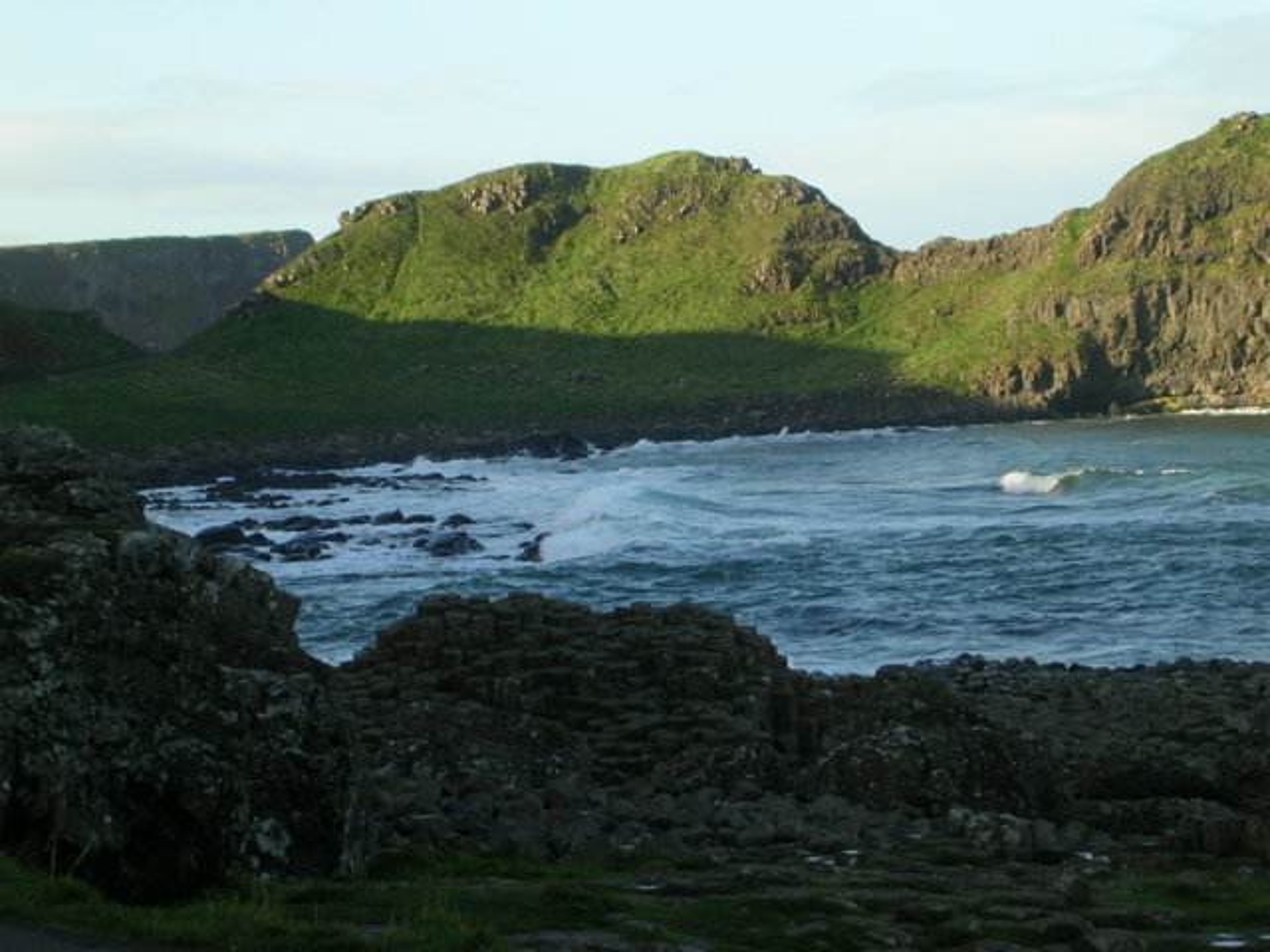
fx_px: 4219
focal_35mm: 115
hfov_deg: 17.1
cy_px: 476
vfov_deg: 12.9
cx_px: 635
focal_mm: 17.4
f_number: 4.9
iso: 50
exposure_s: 1/162
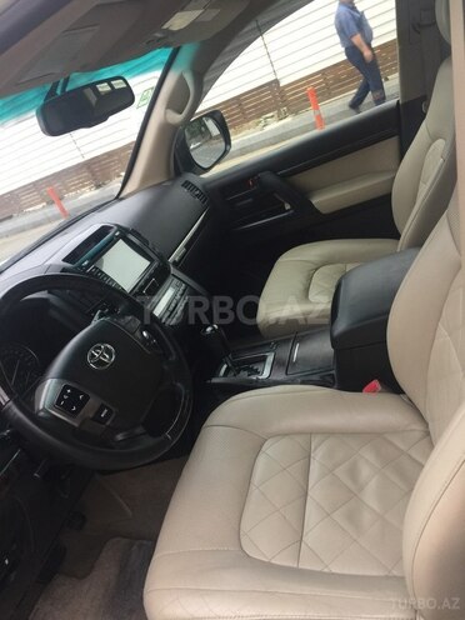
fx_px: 519
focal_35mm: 29
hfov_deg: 48.2
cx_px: 232
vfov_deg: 61.7
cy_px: 310
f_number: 2.2
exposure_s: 1/17
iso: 40
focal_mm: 4.15
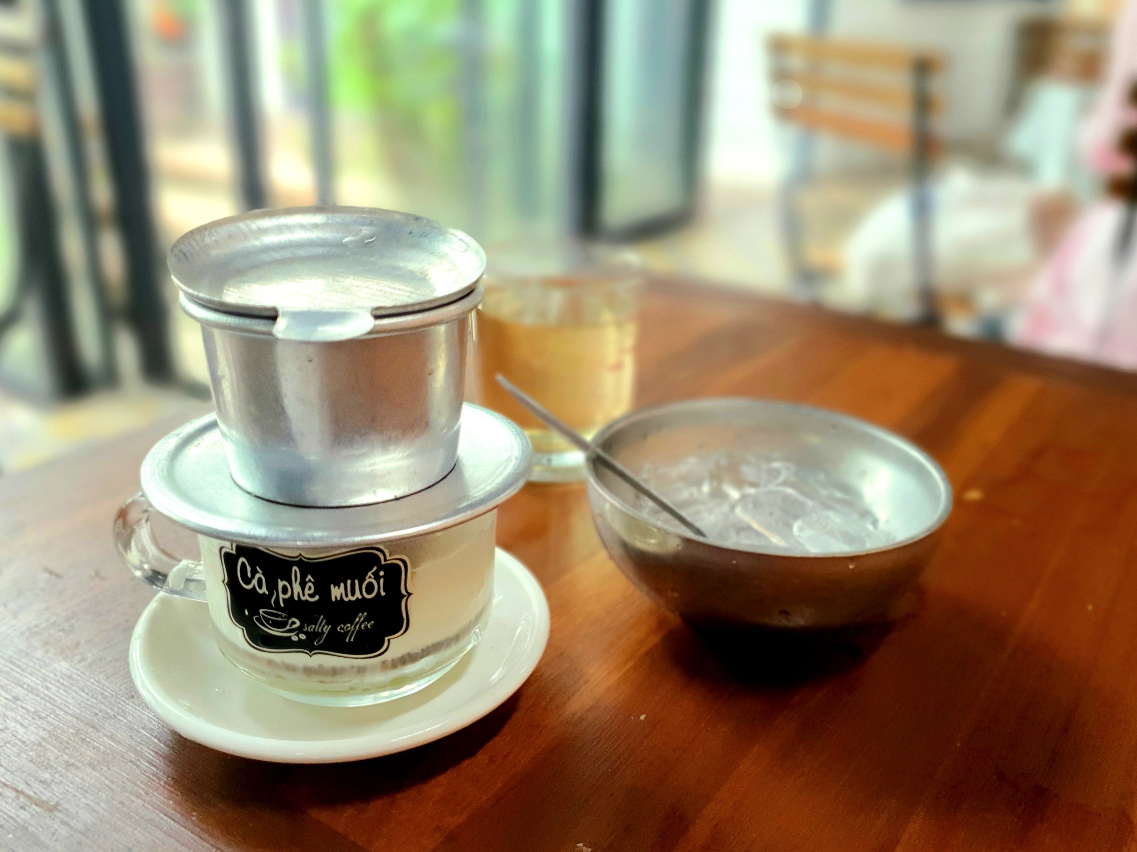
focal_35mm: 26
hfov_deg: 67.3
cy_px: 426
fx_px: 854
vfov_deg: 53.1
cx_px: 568
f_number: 1.5
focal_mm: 4.3
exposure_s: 1/120
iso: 125
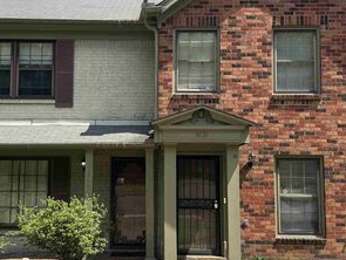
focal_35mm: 52
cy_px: 123
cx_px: 157
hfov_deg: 36.7
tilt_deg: +5.1
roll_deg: -0.2
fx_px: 520
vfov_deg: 28.1
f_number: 1.78
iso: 80
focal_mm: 6.76
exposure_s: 1/2331
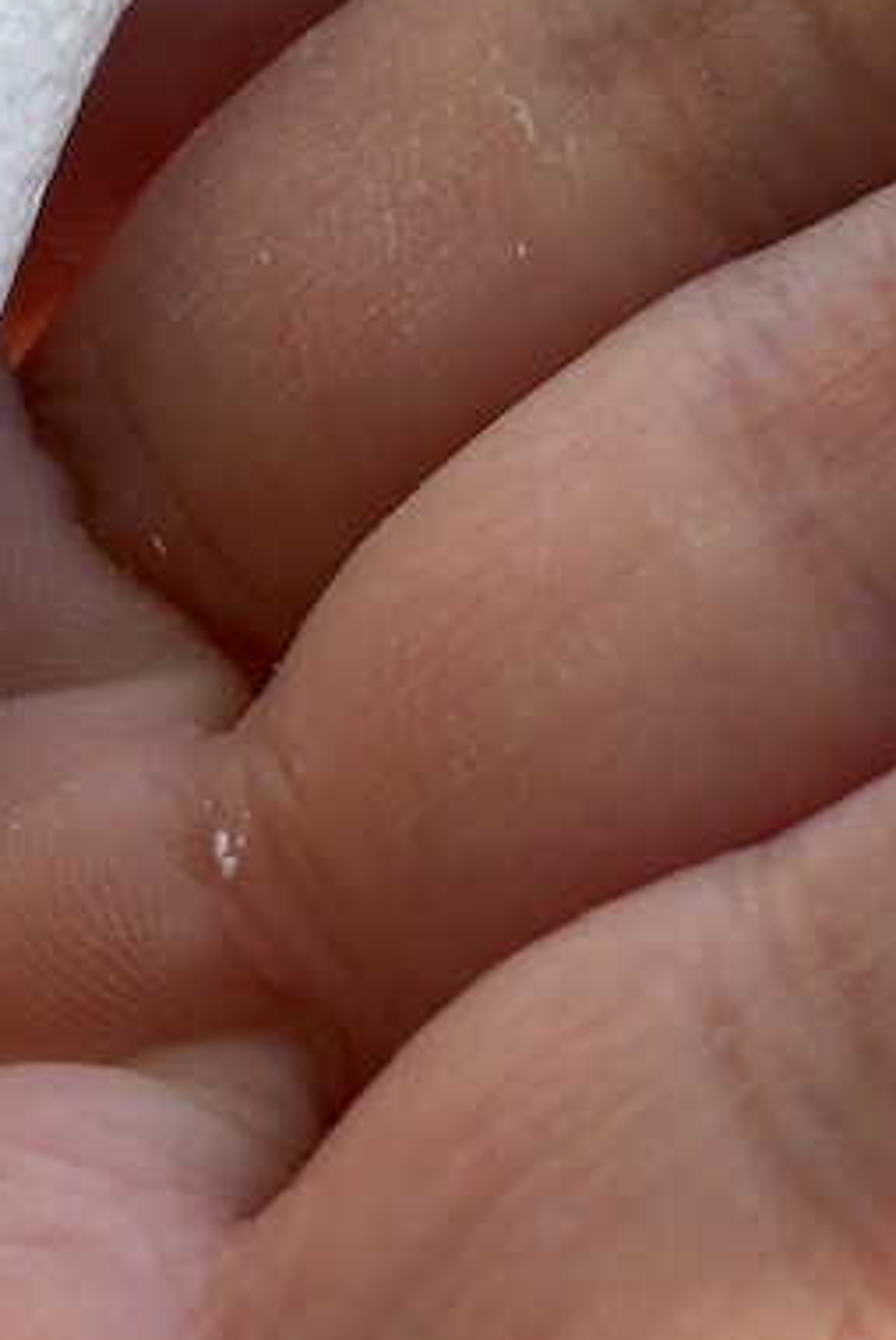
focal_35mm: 168
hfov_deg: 8.2
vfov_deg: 12.0
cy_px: -243
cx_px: 81
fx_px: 6260
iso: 64
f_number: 1.78
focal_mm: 6.86
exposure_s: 1/380
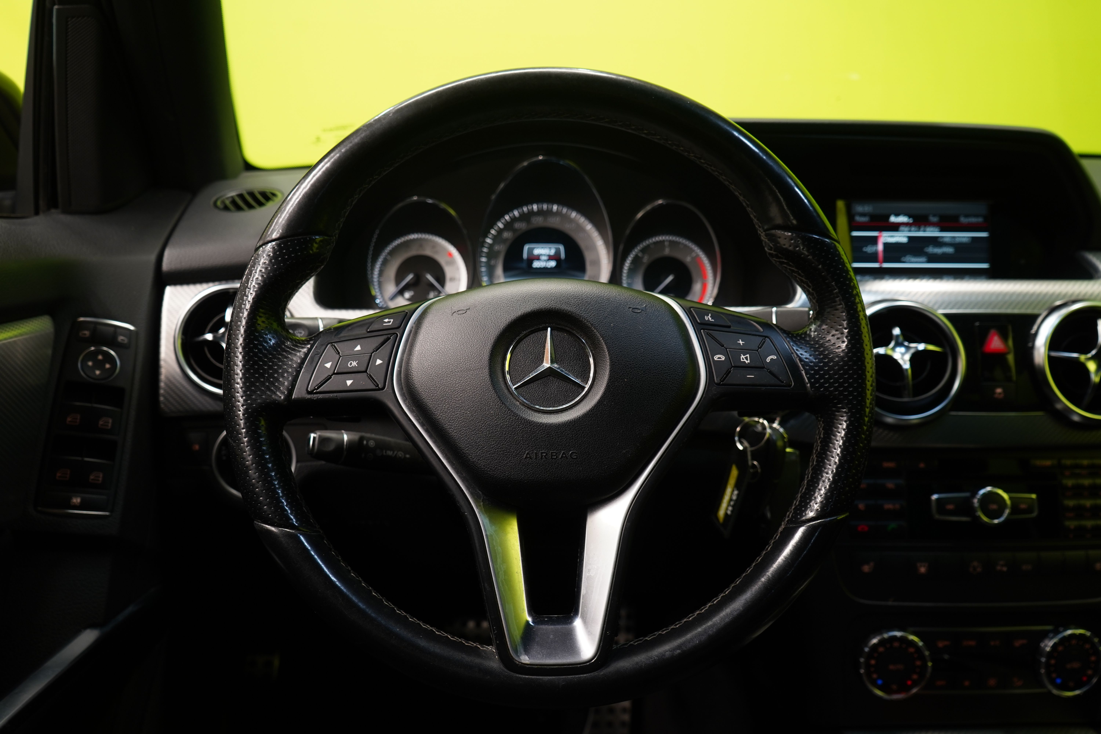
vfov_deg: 45.0
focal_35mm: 29
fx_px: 887
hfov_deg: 63.7
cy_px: 367
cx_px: 550
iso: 640
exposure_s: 1/15
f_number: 5.6
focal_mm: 29
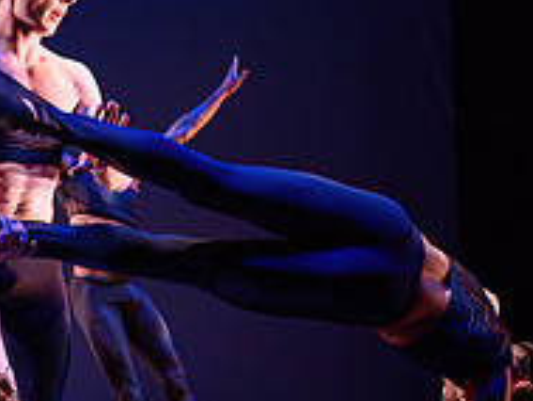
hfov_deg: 23.9
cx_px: 141
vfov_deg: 18.1
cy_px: 322
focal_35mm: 81
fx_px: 1248
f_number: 1.4
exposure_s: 1/400
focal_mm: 24
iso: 1000
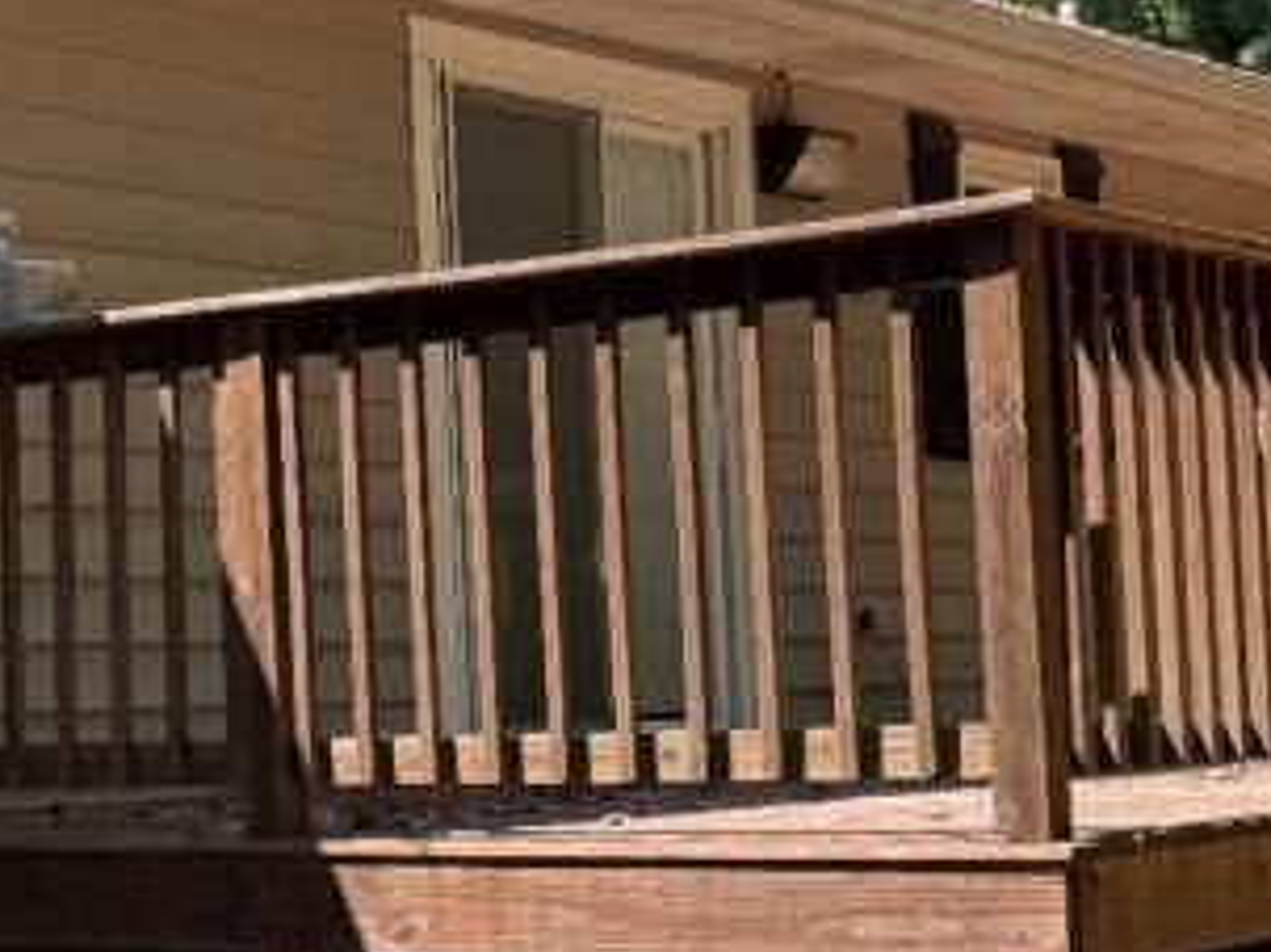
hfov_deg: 19.5
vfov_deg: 15.5
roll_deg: +1.7
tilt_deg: +5.0
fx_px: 3487
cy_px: 503
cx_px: -243
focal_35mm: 95
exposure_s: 1/722
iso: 80
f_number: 1.78
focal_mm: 6.76
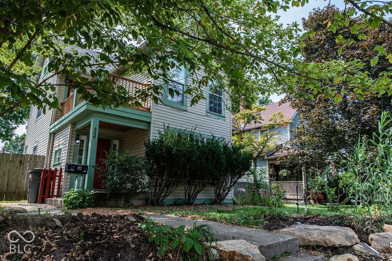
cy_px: 130
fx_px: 261
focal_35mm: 24
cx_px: 196
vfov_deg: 53.1
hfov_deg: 73.7
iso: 800
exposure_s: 1/400
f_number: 10
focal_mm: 24
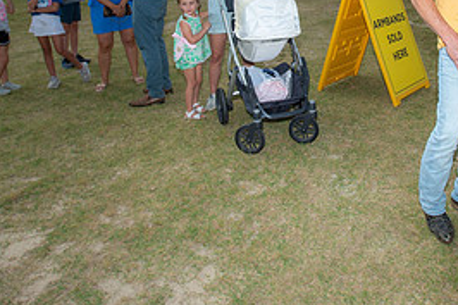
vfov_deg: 34.1
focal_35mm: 37
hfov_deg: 50.7
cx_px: 317
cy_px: 36
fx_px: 470
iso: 100
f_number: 7.1
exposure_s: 1/250
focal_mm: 17
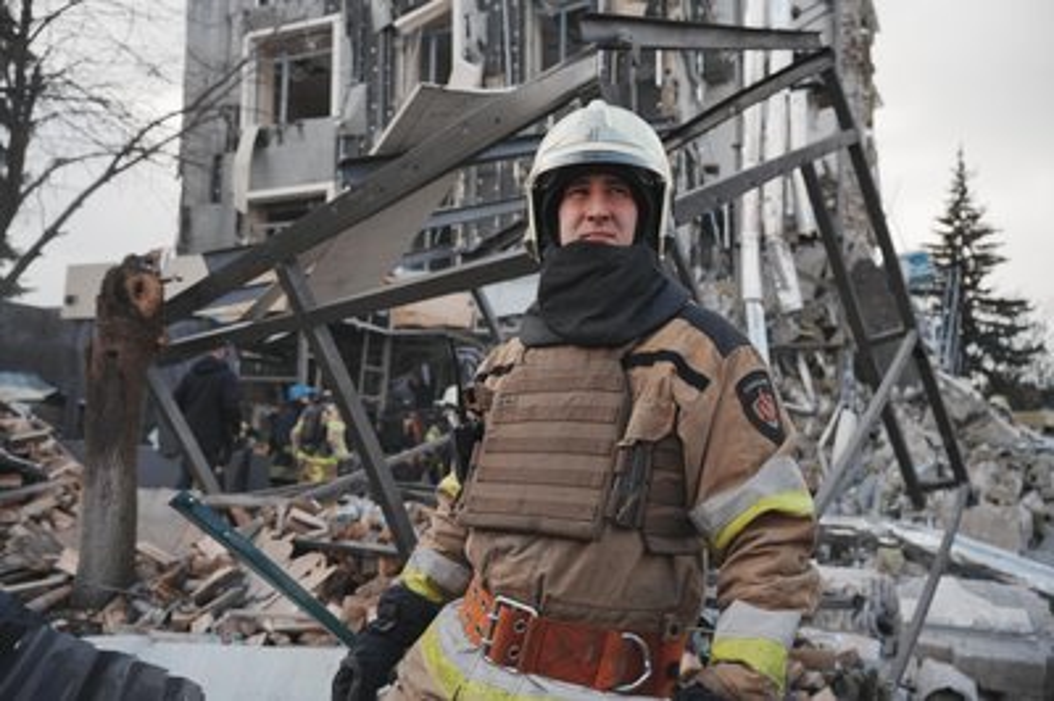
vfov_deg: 46.3
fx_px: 819
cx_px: 527
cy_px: 350
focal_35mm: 28
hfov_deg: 65.5
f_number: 4
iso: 800
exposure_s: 1/3200
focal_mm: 28
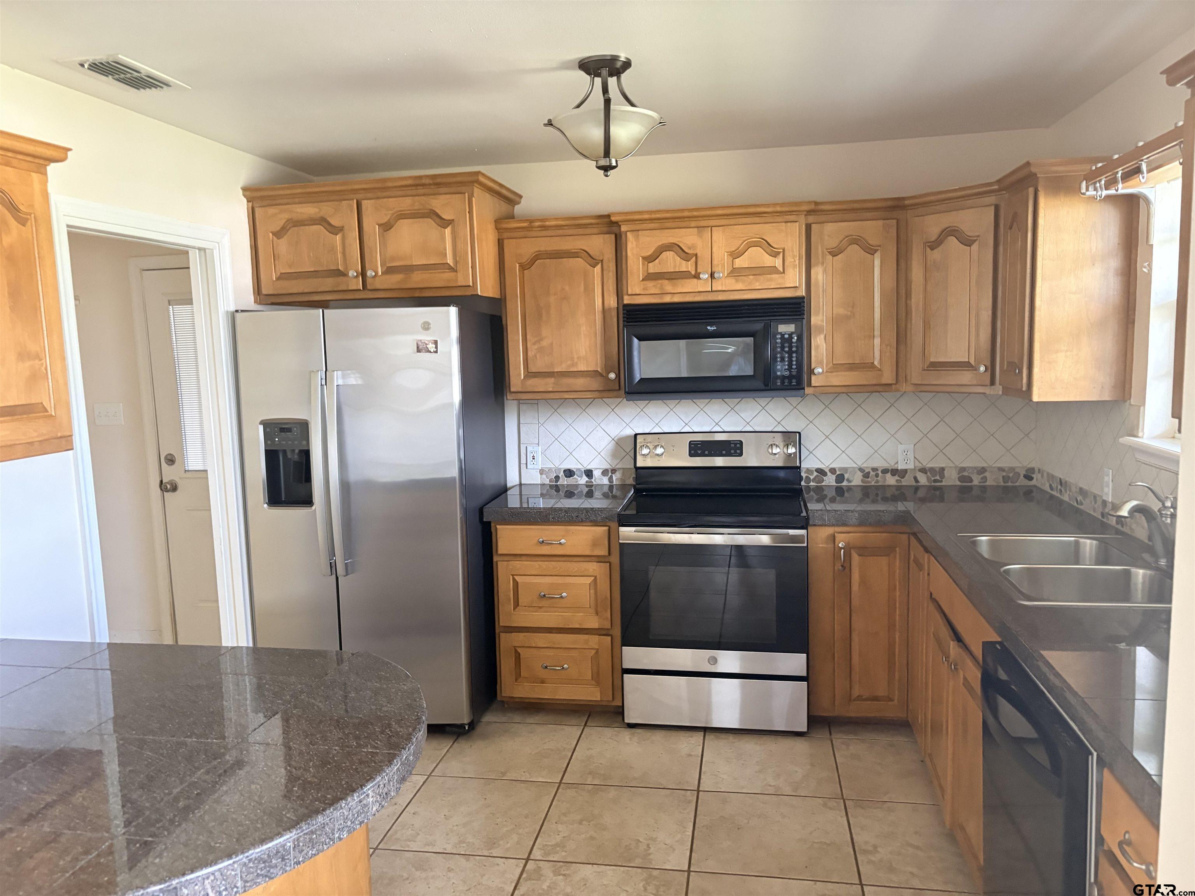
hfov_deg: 67.3
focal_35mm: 26
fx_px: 898
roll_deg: +2.4
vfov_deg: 53.1
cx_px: 598
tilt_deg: -7.6
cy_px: 448
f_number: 1.6
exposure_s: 1/60
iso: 320
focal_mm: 5.96
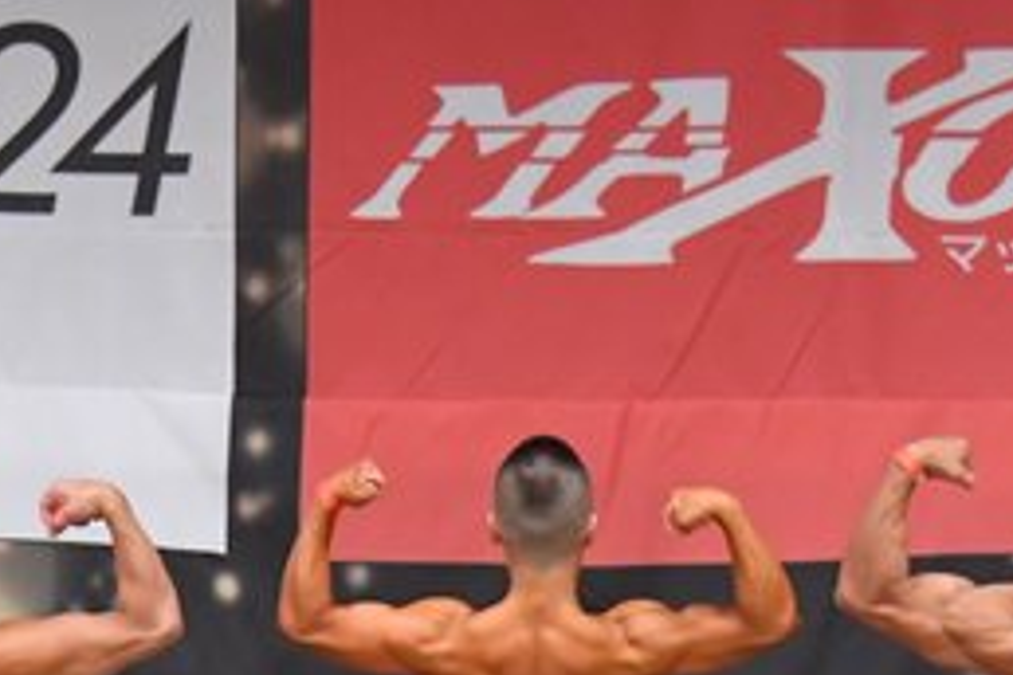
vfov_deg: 3.4
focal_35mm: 406
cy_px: 946
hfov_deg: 5.1
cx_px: 202
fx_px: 11423
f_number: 5.6
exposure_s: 1/400
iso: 5000
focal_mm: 90
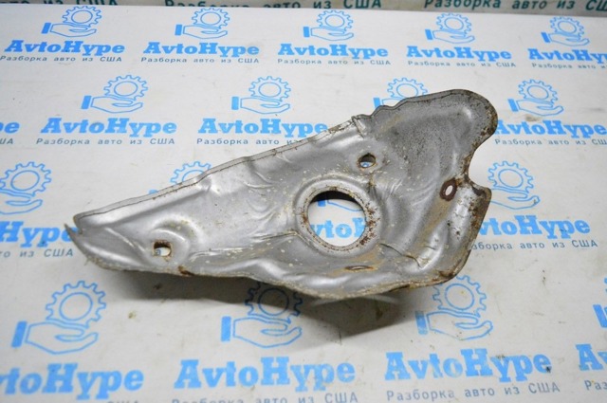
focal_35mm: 33
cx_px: 304
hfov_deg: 57.3
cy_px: 202
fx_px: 556
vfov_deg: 39.9
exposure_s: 1/1000
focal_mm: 22
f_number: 3.8
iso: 6400
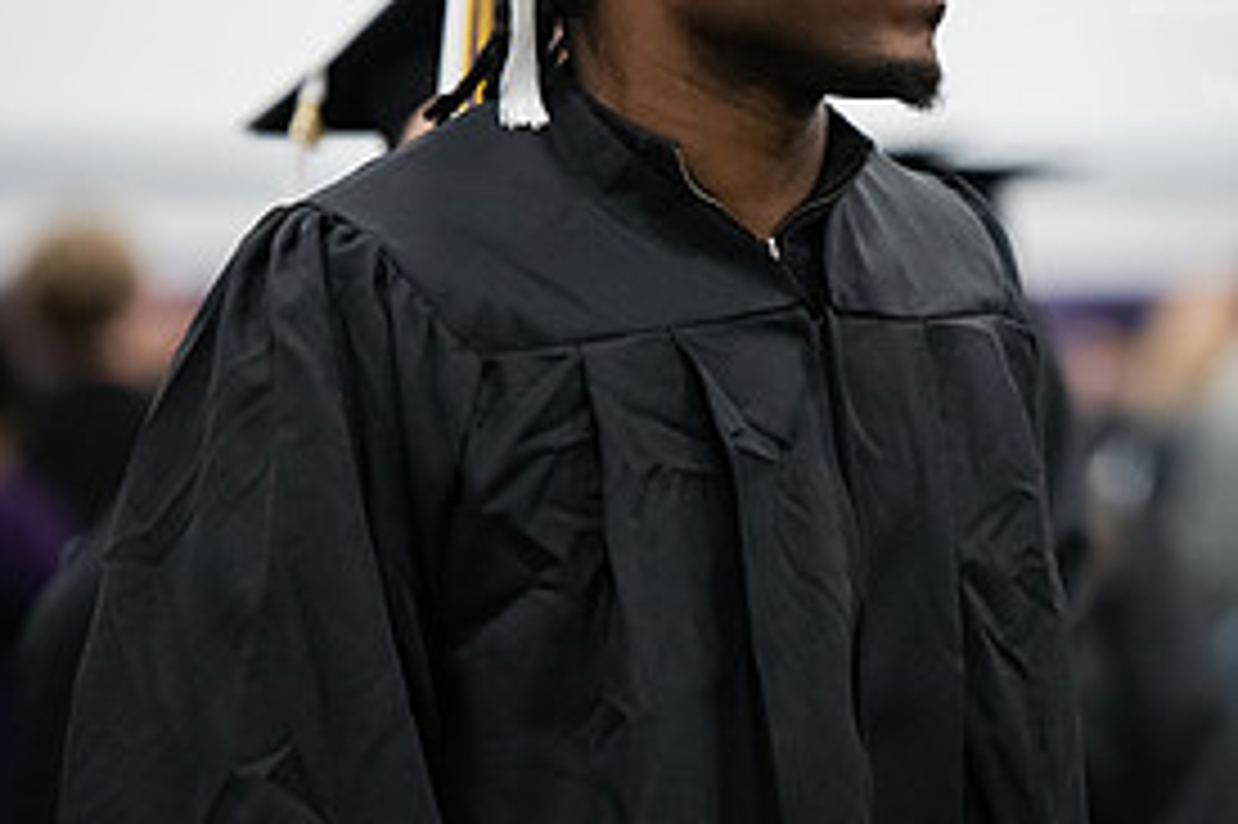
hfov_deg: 5.4
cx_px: 995
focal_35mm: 380
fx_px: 13059
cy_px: 182
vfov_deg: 3.6
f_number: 3.2
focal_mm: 180
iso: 3200
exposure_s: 1/200
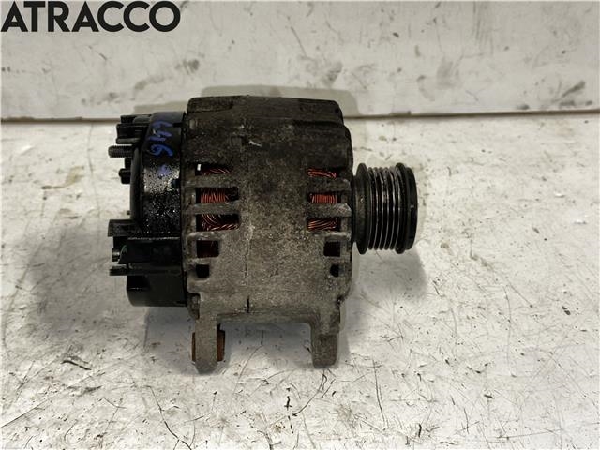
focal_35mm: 48
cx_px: 300
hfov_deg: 39.7
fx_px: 832
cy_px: 225
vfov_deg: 30.3
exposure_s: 1/27
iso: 50
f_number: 1.78
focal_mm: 6.86
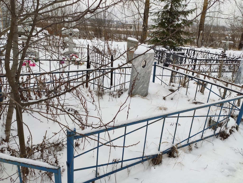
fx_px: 183
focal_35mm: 26
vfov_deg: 53.1
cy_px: 92
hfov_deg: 67.3
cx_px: 122
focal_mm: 4.77
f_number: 1.75
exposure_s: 1/421
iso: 112
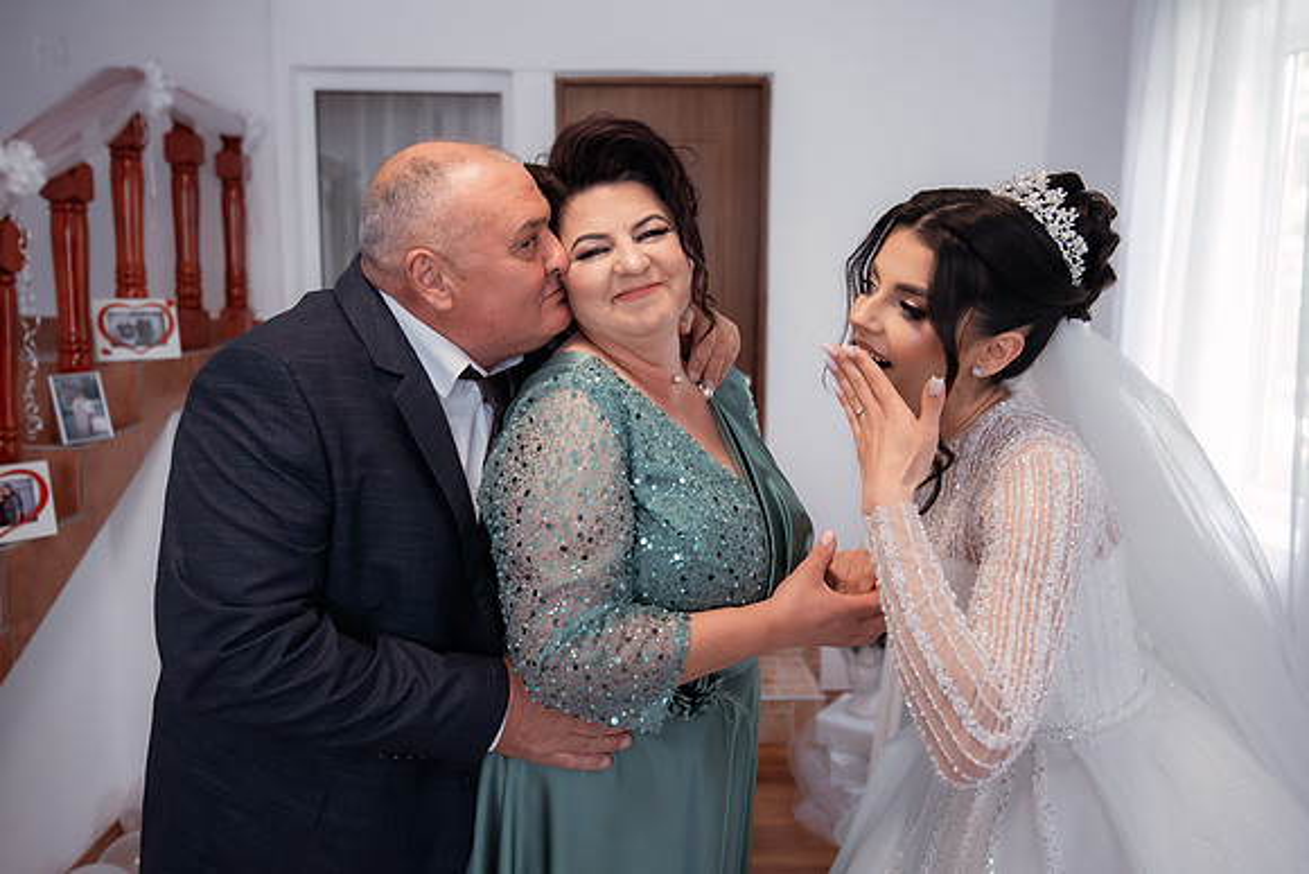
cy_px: 415
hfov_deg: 67.5
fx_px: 980
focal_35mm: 27
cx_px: 637
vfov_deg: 48.0
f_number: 2.8
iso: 1600
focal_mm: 25
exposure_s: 1/250
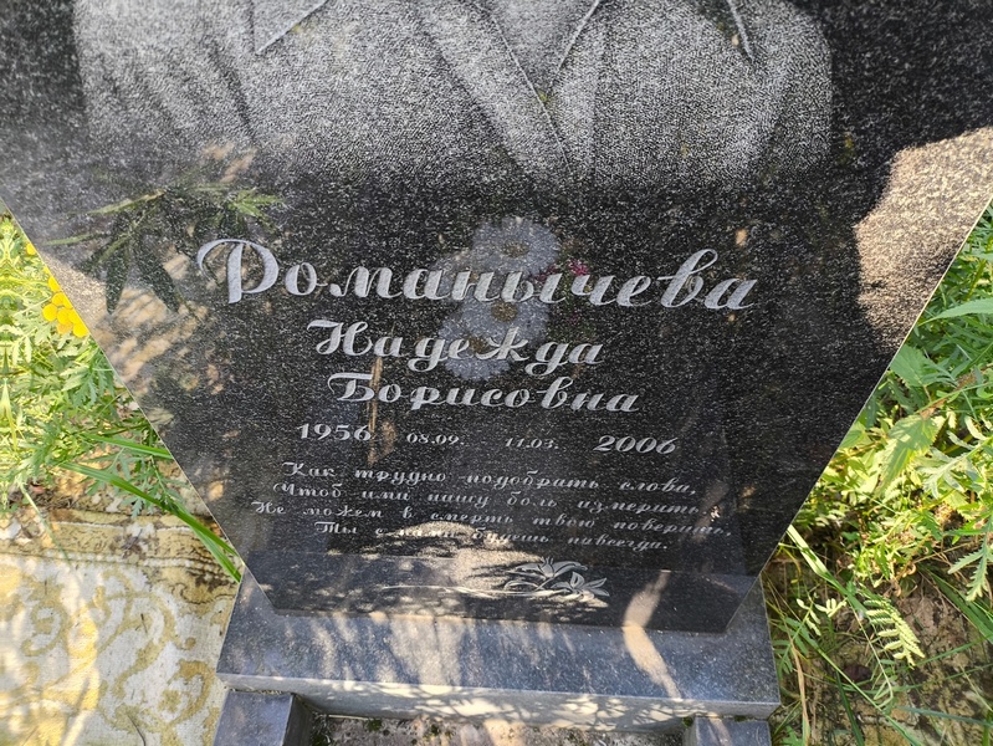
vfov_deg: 54.9
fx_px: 717
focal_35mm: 25
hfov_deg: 69.4
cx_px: 496
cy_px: 373
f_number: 1.7
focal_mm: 4.71
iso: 50
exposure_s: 1/100
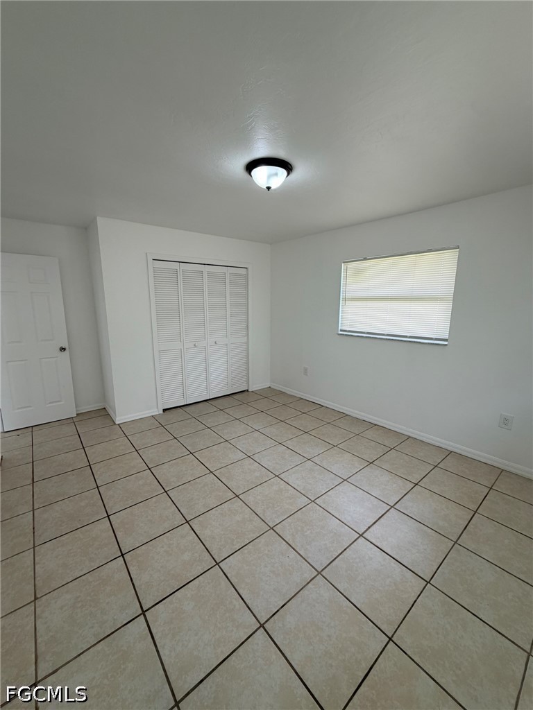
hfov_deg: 85.7
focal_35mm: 14
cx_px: 266
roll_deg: -0.3
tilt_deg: -9.8
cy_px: 355
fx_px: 287
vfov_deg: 102.1
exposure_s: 1/121
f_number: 2.2
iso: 125
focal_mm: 2.22
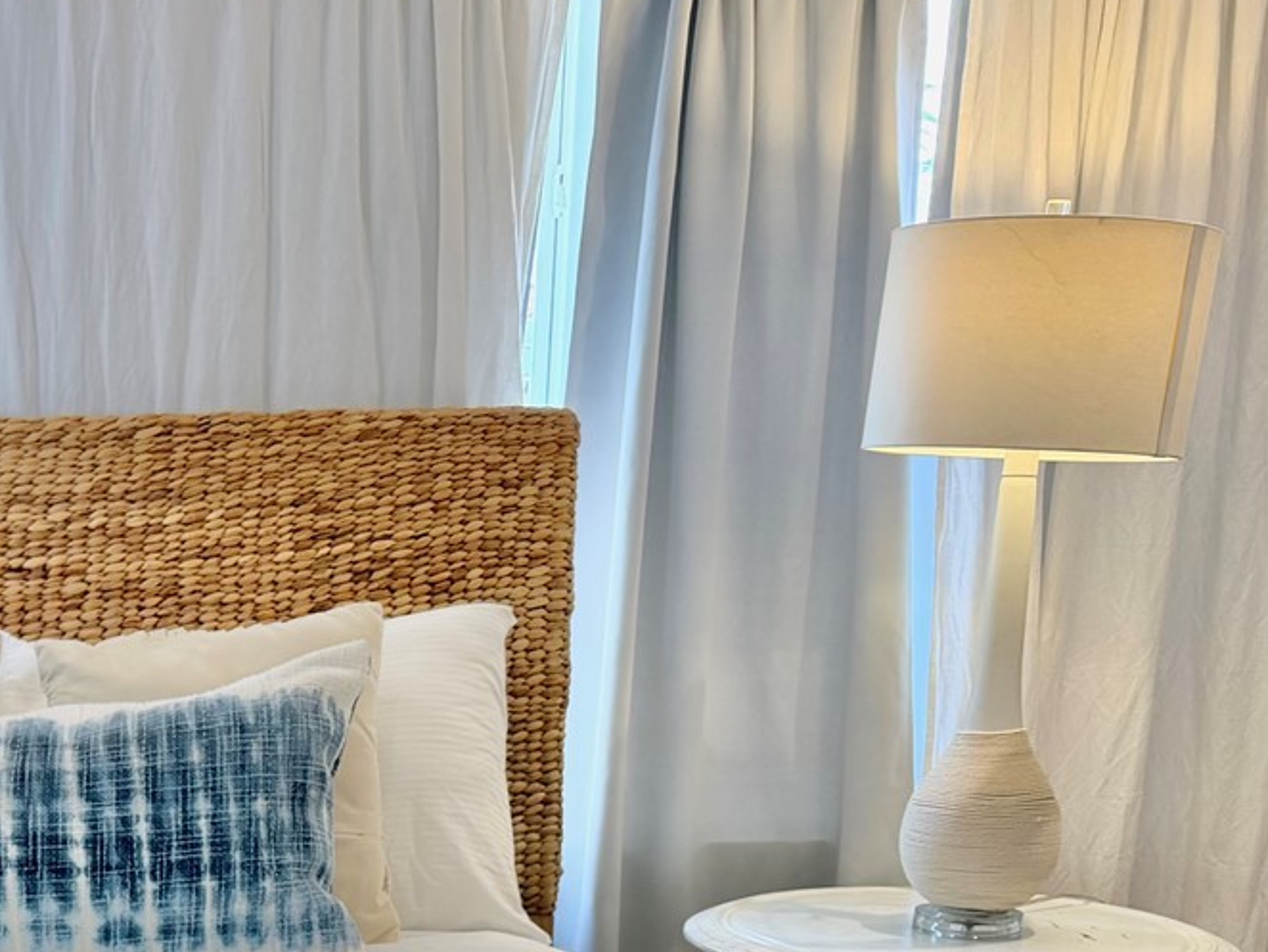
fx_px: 2125
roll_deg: +0.3
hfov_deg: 30.4
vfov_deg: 23.6
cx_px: -63
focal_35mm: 58
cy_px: 1061
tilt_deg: -15.6
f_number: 1.78
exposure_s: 1/115
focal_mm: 6.76
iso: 100
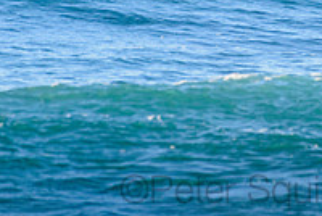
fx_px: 15891
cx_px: 350
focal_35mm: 1774
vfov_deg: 0.8
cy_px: -124
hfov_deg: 1.2
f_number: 5.6
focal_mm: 500
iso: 360
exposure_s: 1/2000
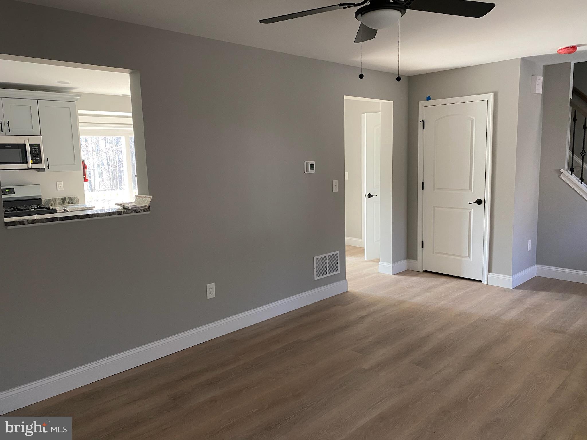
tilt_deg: -7.6
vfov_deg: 53.1
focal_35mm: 26
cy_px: 220
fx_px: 441
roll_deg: +1.6
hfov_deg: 67.3
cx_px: 294
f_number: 1.8
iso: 200
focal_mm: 4.25
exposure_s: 1/60
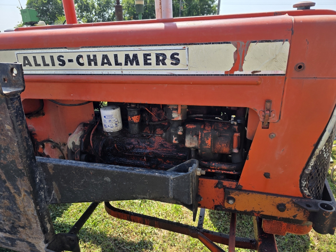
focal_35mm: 23
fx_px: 223
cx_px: 168
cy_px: 126
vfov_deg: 58.9
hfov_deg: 73.9
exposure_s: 1/2352
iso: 80
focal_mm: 6.3
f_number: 1.7
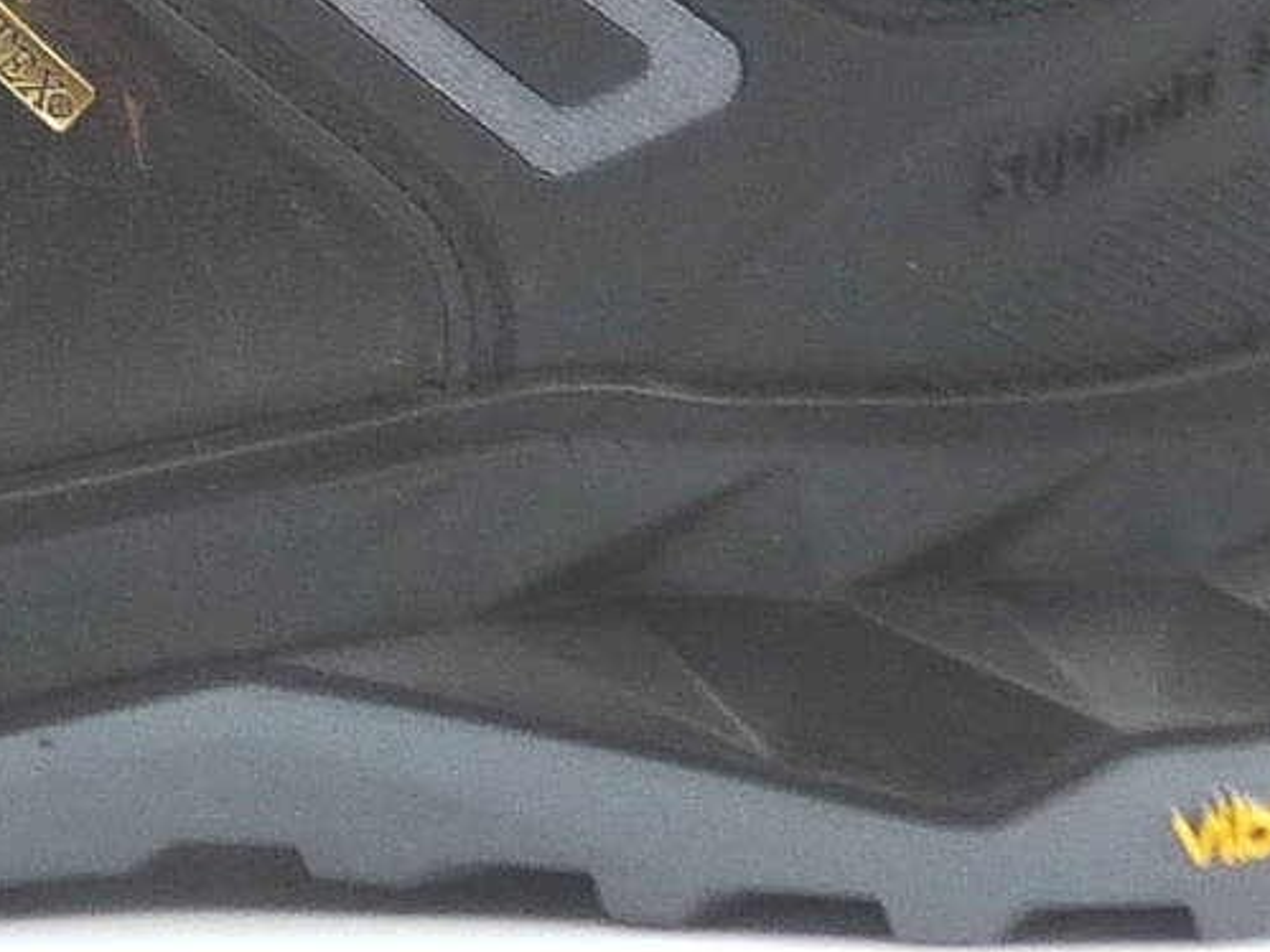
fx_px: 5649
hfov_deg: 12.6
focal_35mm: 154
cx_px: -51
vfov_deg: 9.6
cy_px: 163
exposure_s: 1/160
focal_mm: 4.8
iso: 100
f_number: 4
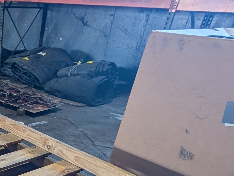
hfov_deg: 38.8
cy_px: 210
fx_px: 271
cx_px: -22
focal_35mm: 40
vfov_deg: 30.7
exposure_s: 1/30
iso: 59
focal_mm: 2.02
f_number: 1.7
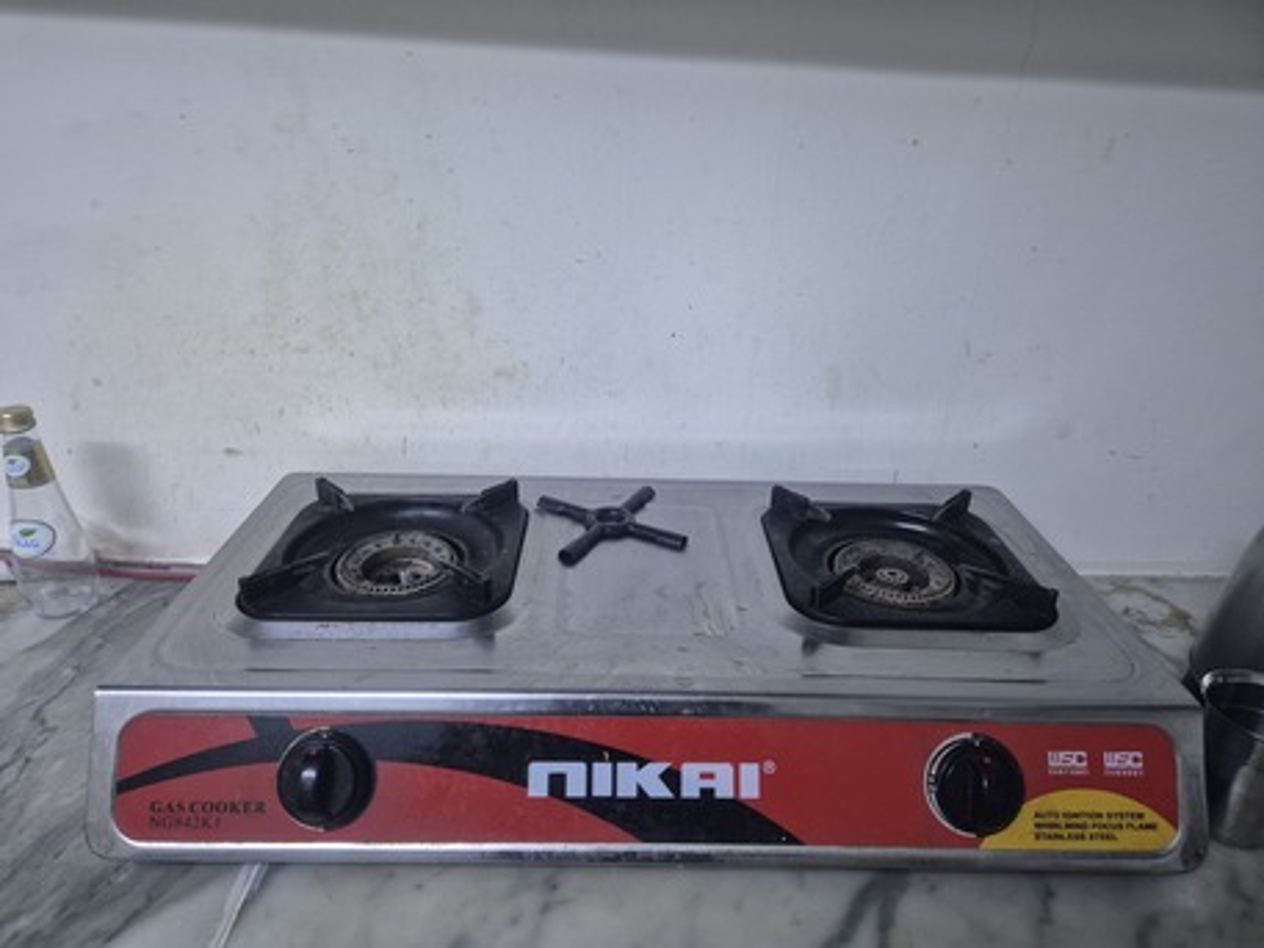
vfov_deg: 58.9
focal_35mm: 23
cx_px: 632
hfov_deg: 73.9
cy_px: 474
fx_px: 840
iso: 640
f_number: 1.8
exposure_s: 1/60
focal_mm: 5.4
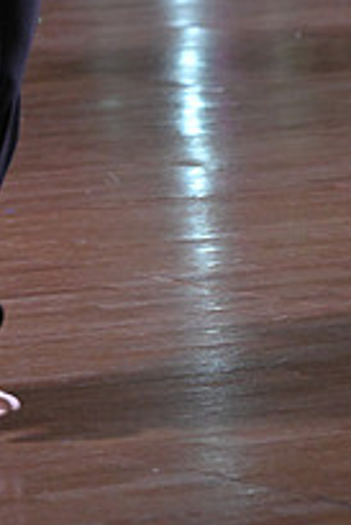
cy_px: -182
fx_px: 4964
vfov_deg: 6.0
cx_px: -140
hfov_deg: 4.0
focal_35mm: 340
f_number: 5.6
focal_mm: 120
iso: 4000
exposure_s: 1/400
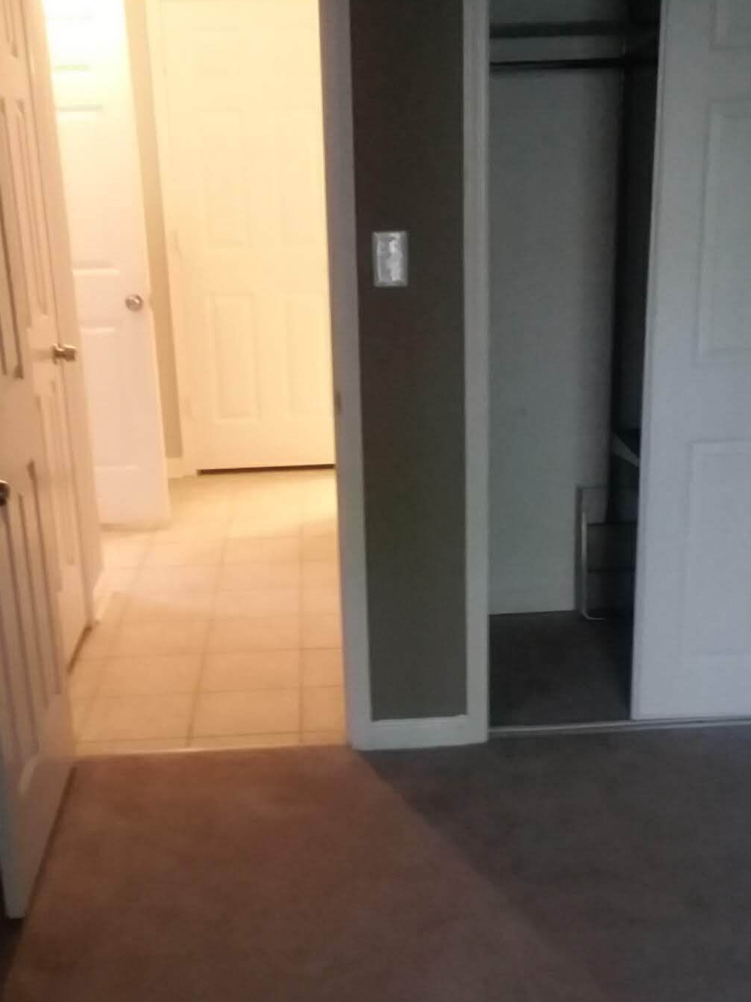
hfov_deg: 32.9
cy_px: 587
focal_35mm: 44
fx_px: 1273
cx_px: 358
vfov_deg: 42.8
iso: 250
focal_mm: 2.47
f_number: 1.9
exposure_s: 1/17
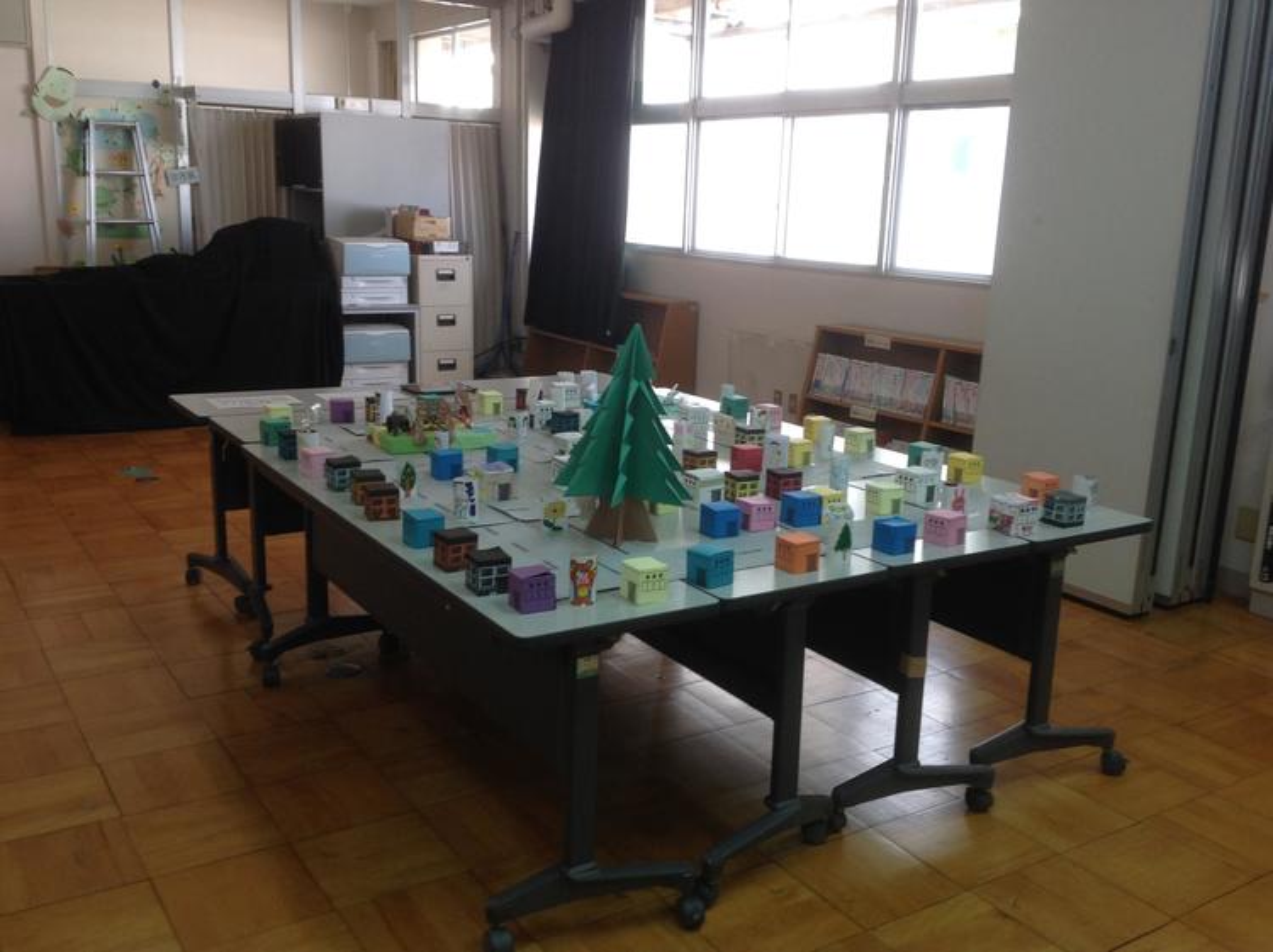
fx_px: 1286
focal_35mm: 35
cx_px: 636
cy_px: 476
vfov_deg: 40.6
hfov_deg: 52.7
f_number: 2.4
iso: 64
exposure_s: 1/40
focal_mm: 4.3
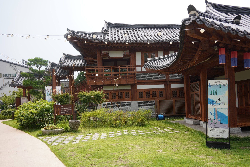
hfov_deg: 54.4
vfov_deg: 37.9
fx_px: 243
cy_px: 84
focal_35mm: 35
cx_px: 125
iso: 100
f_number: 8
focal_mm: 35
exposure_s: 1/100
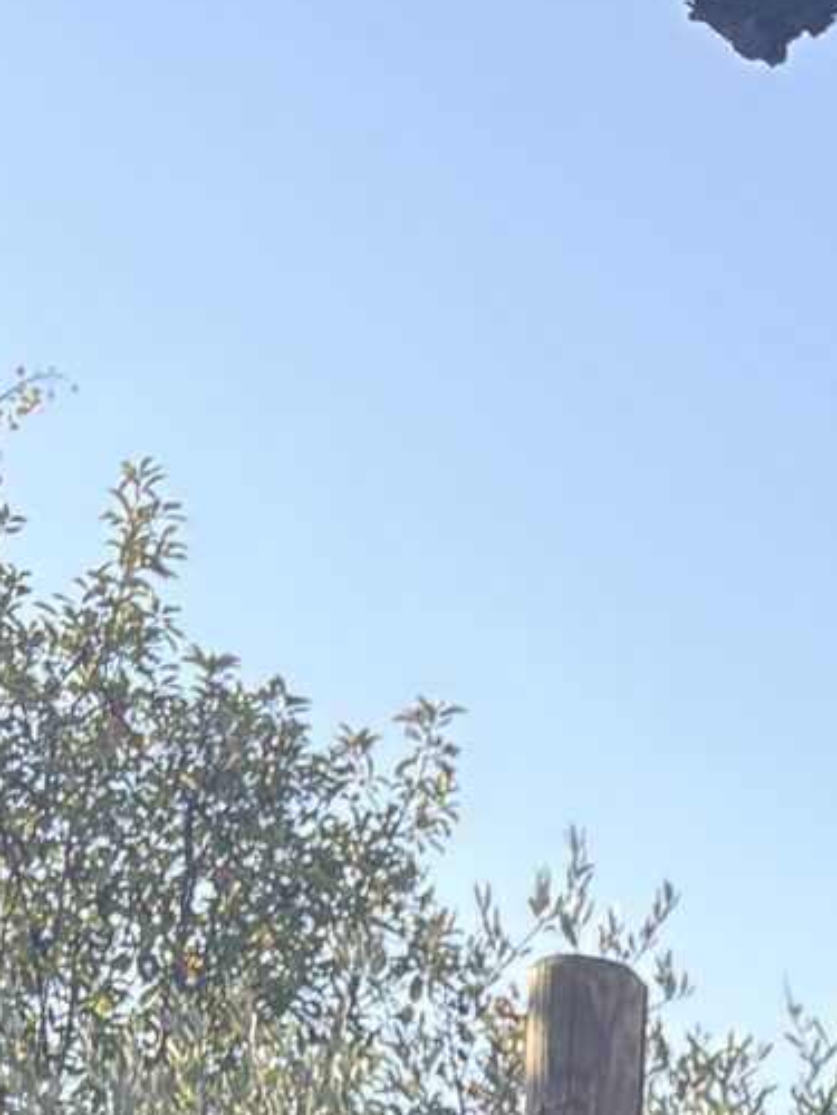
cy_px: 2484
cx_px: 1598
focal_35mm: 133
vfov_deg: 12.4
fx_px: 4288
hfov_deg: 10.4
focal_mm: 5.96
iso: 64
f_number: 1.6
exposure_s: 1/724
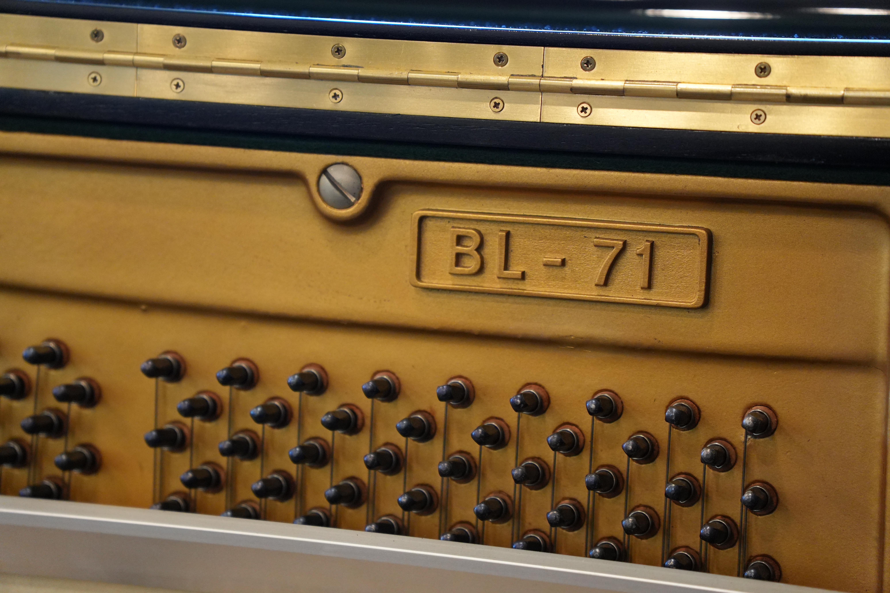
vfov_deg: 13.2
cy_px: 296
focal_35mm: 104
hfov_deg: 19.7
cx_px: 445
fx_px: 2559
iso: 2500
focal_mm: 69
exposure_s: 1/160
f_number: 2.8
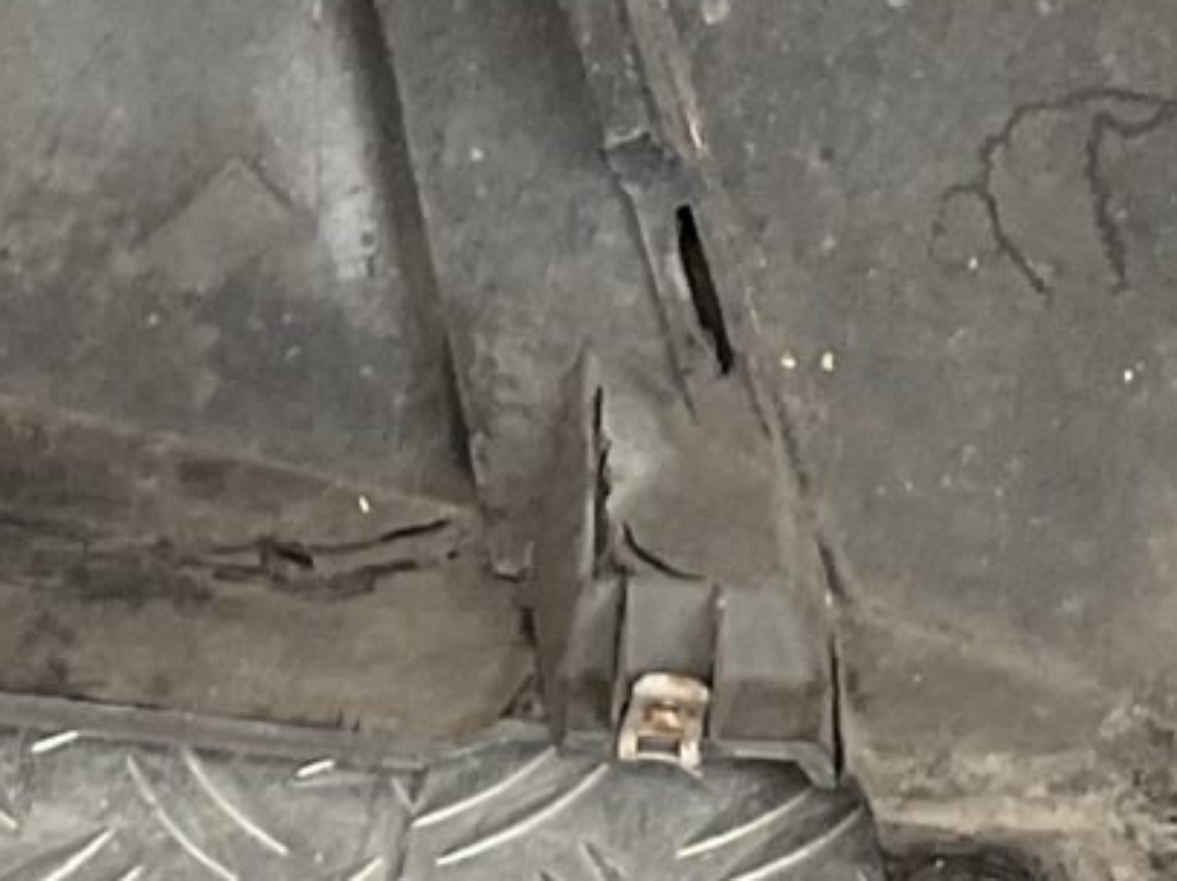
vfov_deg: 7.9
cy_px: -687
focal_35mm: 183
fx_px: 6219
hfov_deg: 10.8
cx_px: 406
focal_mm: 3
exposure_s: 1/60
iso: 50
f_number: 1.8
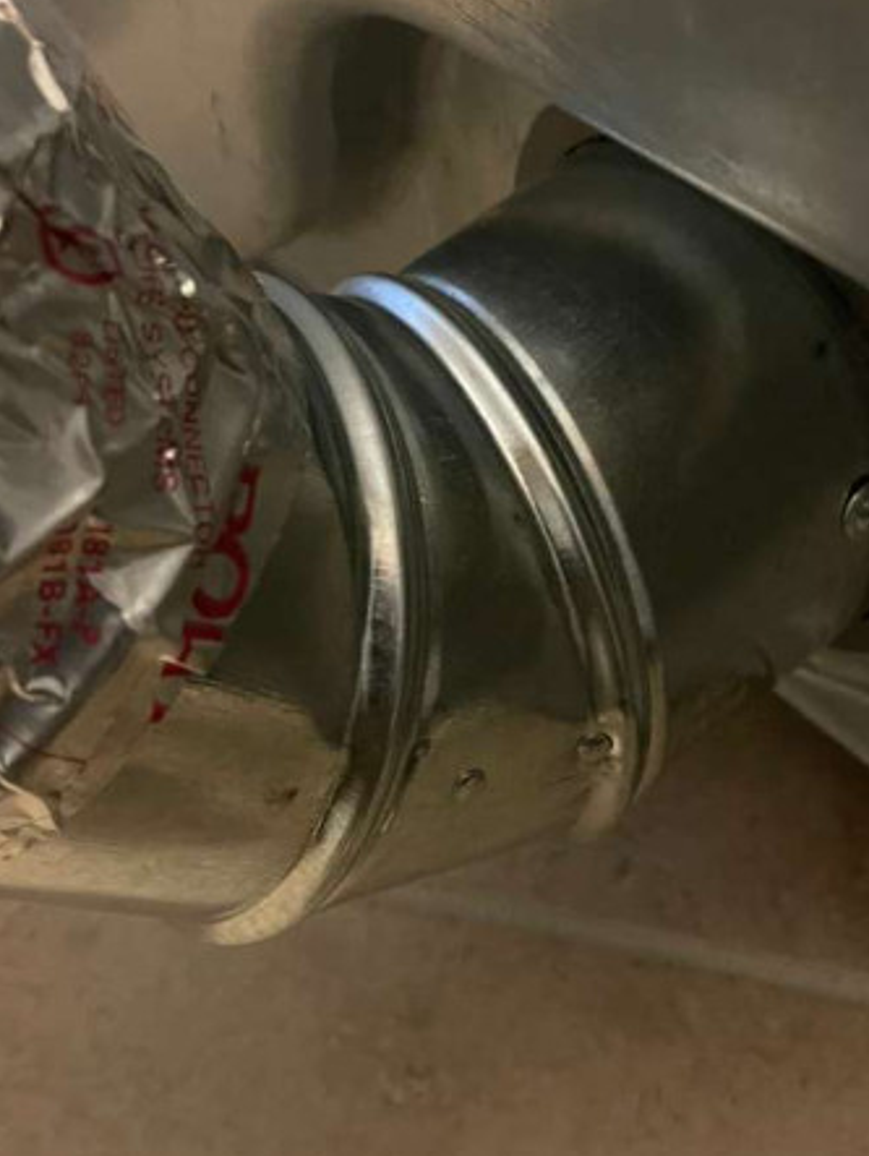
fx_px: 3008
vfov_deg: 21.7
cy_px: 665
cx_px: 468
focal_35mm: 90
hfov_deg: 16.4
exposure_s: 1/23
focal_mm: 6.6
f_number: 2.8
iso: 20
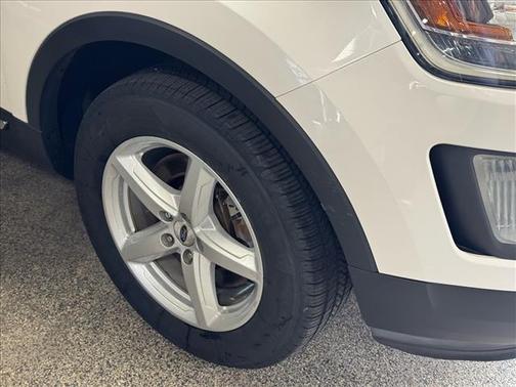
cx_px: 258
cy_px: 194
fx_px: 716
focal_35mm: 48
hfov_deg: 39.7
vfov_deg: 30.3
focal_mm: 6.76
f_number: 1.78
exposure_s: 1/60
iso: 100
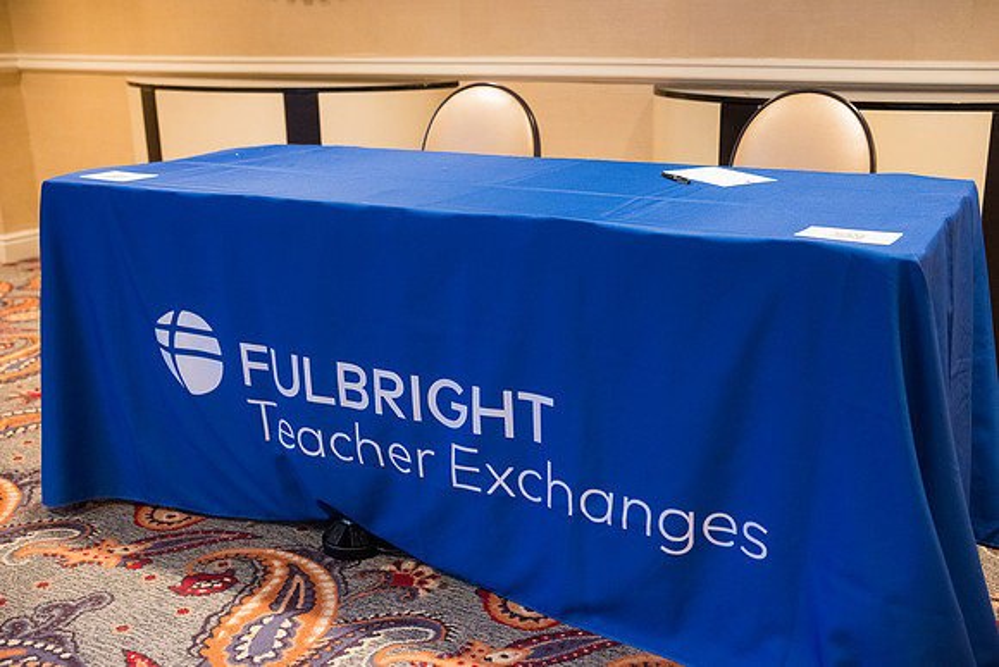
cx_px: 500
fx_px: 1027
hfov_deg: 51.9
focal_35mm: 37
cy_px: 334
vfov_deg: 36.0
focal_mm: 37
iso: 4500
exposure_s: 1/160
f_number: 3.2
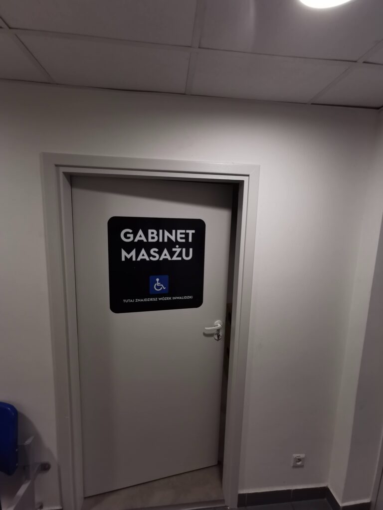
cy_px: 255
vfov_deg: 94.5
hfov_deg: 78.1
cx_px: 192
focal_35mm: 16
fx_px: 236
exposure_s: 1/60
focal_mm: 2.35
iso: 80
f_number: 2.2
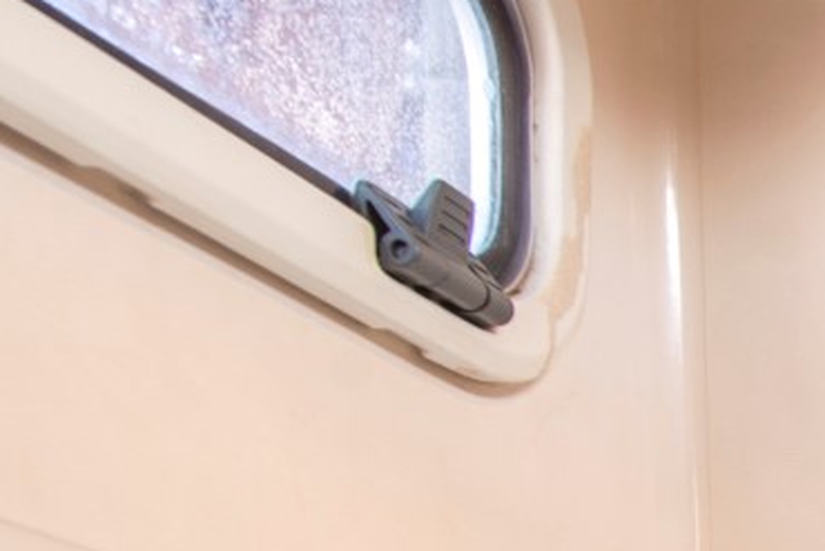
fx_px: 1994
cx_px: 1834
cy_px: 1127
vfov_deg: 13.4
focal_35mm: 87
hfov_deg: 15.8
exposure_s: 1/2.5
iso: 100
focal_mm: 14
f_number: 9
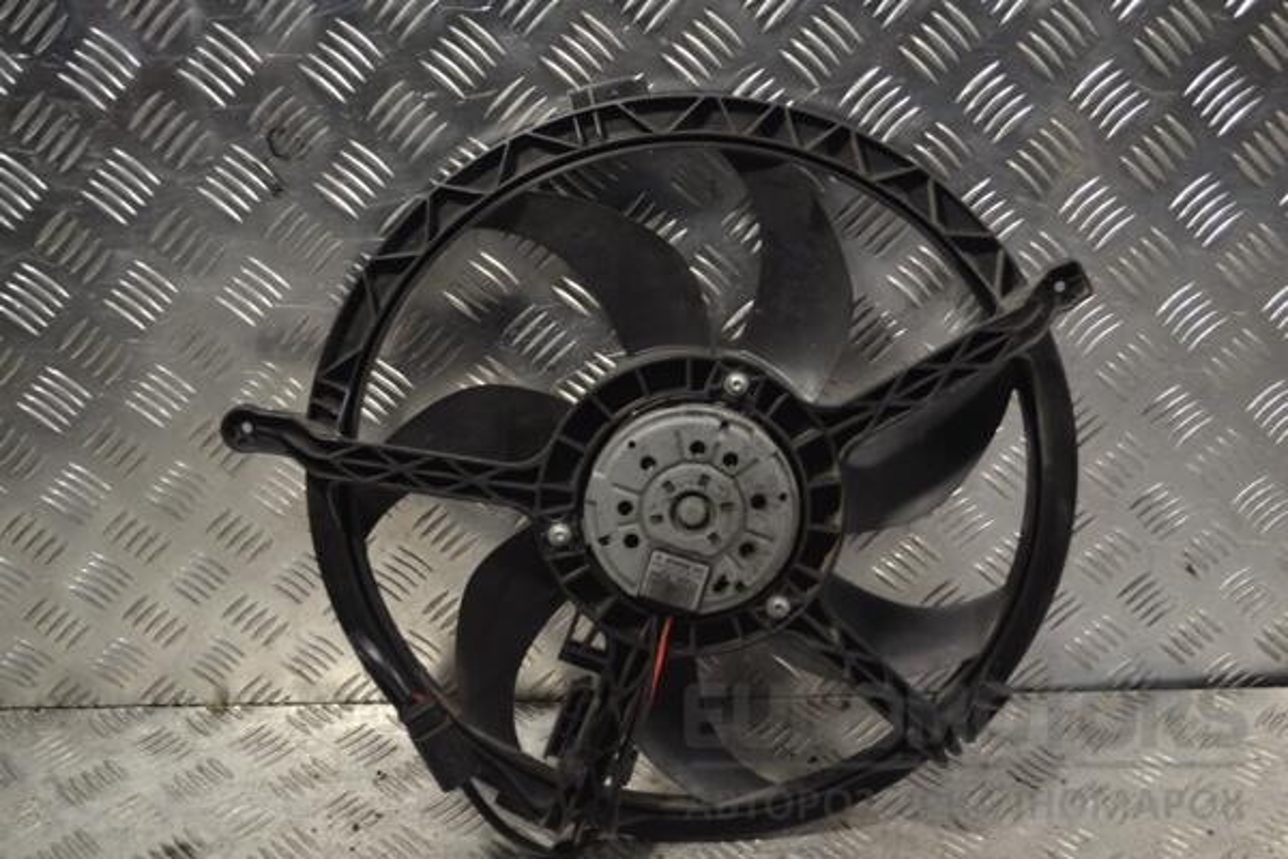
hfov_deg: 43.6
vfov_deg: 29.9
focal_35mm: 45
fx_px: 1610
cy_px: 430
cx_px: 644
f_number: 5
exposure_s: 1/100
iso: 400
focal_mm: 30
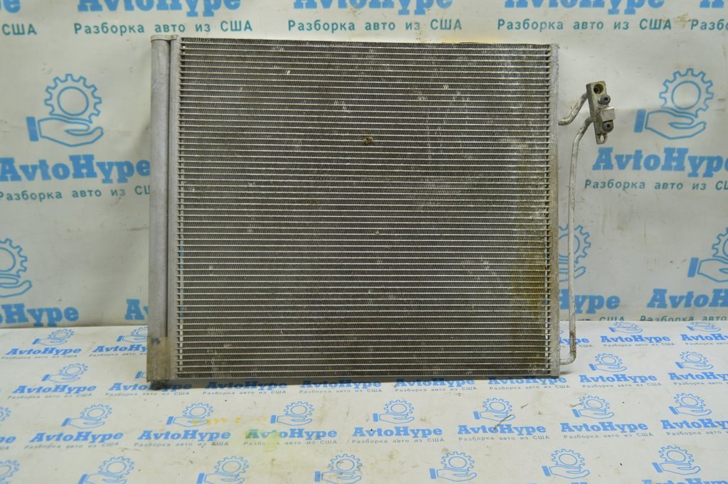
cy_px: 242
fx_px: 667
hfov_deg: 57.3
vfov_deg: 39.9
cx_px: 364
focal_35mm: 33
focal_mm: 22
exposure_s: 1/20
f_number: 5.6
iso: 400
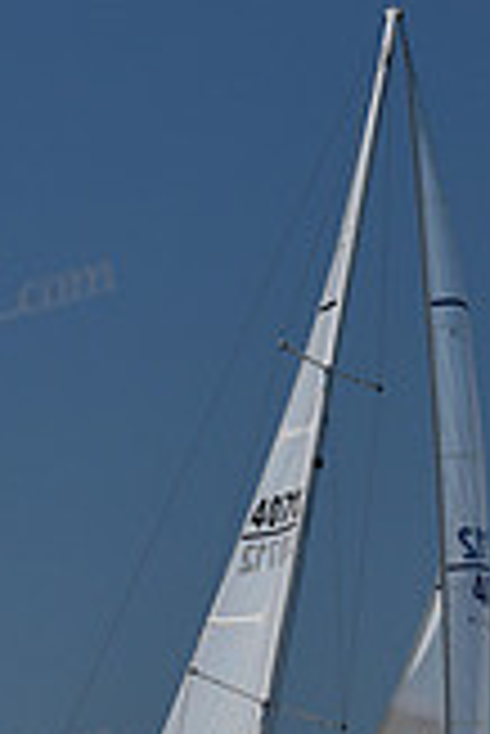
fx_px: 5786
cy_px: 513
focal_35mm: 284
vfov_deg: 7.2
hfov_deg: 4.8
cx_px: 348
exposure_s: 1/800
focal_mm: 80
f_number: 7.1
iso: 250
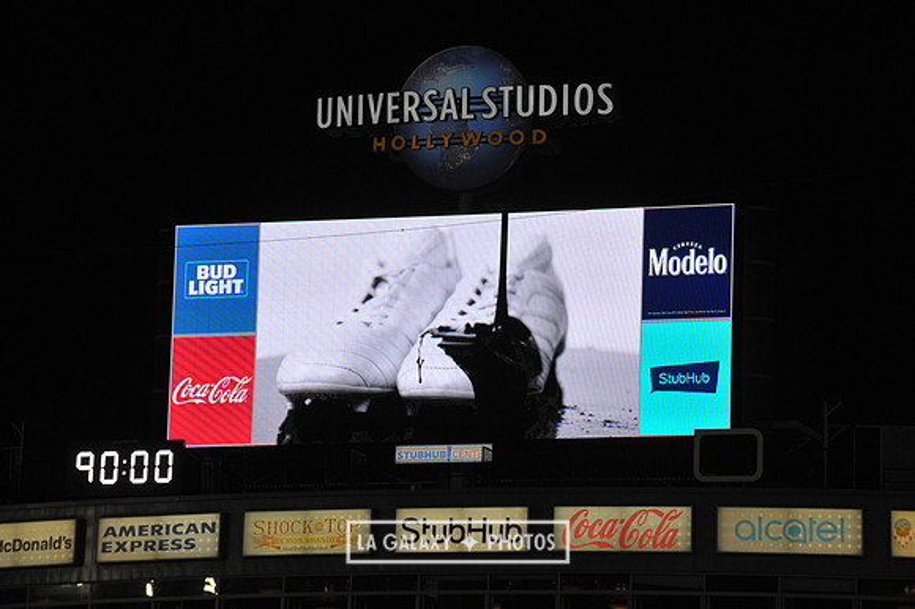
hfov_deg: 11.4
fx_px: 4572
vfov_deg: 7.6
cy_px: 304
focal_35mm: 180
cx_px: 458
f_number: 11
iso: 1600
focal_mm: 180
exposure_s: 1/500
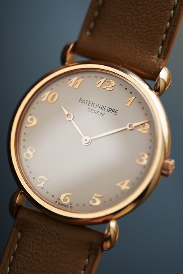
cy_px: 137
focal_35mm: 105
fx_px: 800
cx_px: 92
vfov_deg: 19.4
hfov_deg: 13.1
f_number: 2.8
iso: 1600
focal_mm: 105
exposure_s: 1/250
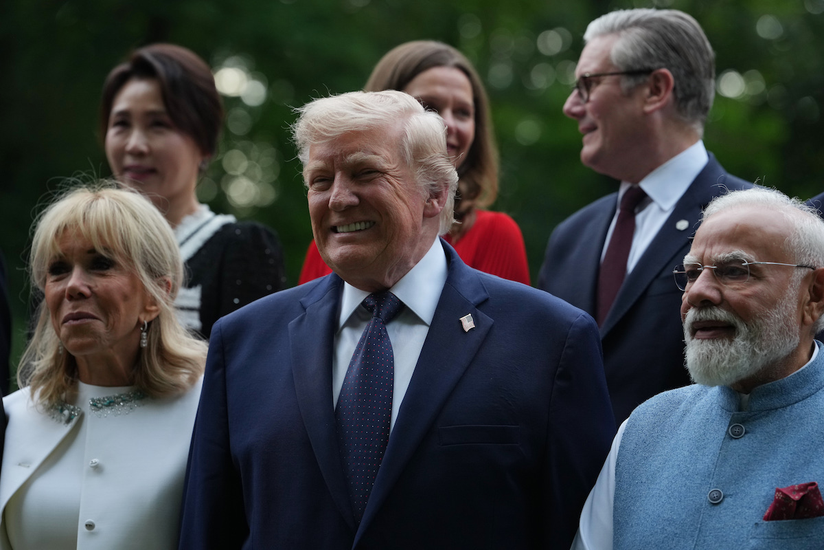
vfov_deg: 9.1
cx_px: 412
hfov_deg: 13.7
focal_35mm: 150
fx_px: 3433
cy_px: 275
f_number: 4
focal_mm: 150
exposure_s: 1/640
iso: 1600
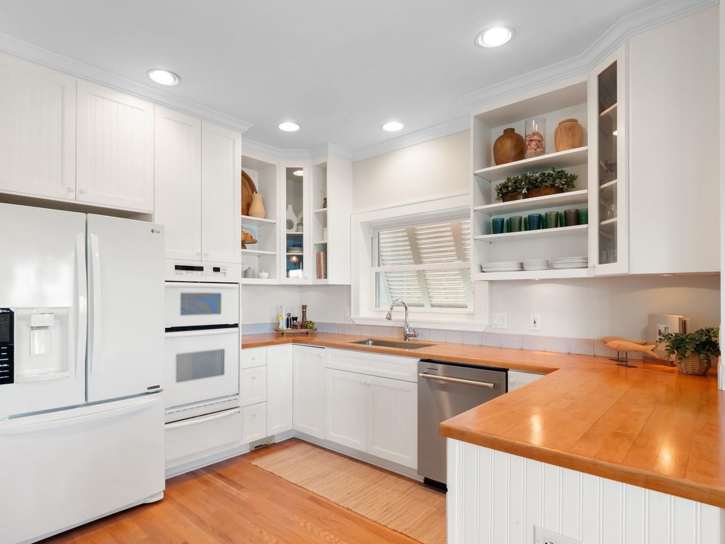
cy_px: 296
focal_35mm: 19
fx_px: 398
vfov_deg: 68.6
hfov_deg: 84.6
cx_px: 352
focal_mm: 8
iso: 200
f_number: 7.1
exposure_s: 1/4
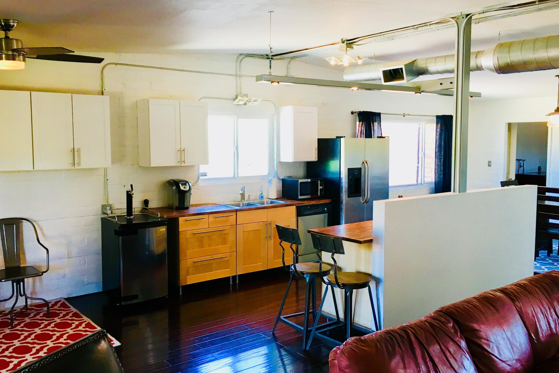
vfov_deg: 39.9
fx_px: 512
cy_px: 174
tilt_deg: -4.2
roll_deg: -1.1
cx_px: 277
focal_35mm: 33
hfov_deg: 57.2
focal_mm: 4.15
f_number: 2.2
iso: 50
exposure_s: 1/30
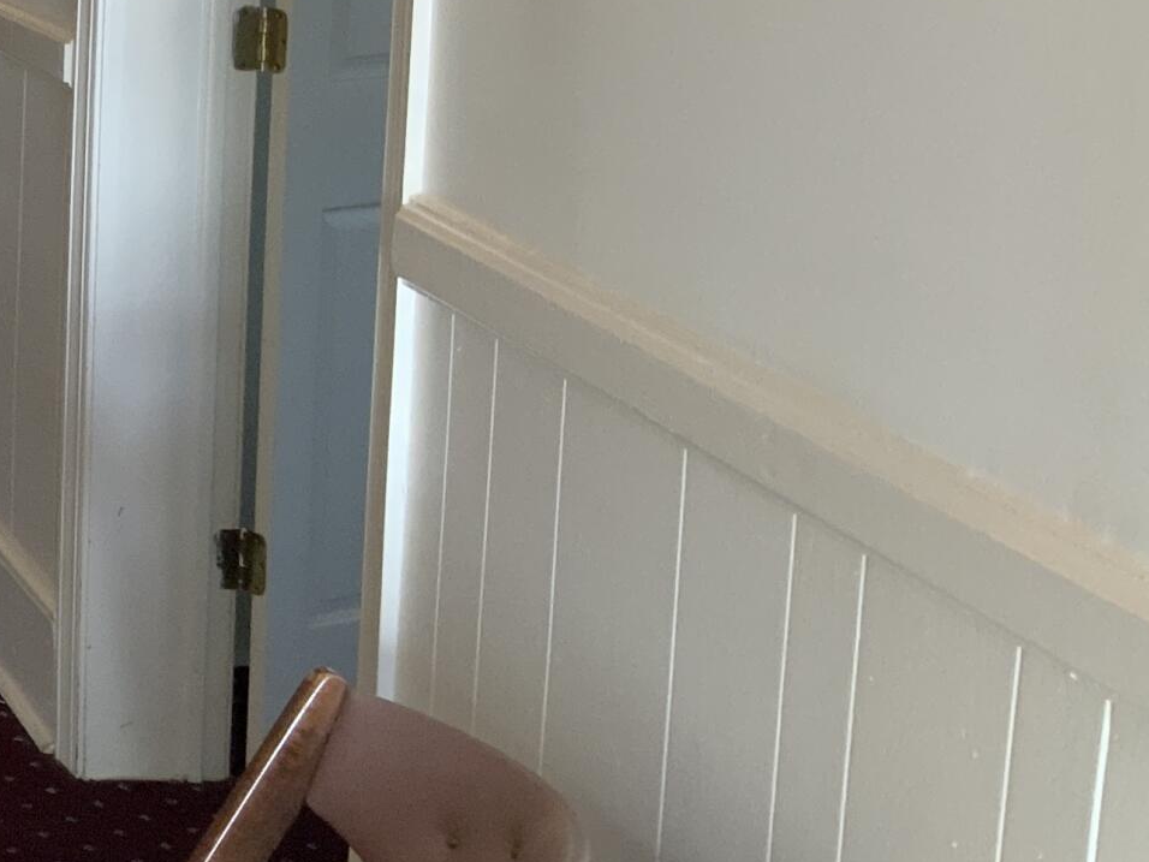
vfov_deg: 16.1
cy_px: 143
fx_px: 3021
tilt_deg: -8.2
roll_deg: -0.7
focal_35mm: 91
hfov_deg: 18.7
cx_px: -635
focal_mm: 3
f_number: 1.8
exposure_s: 1/60
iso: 125
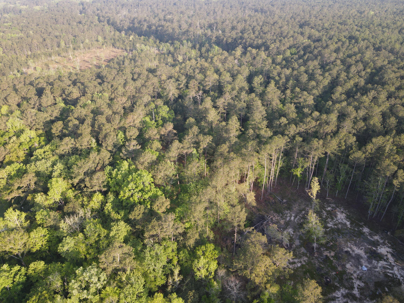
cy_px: 152
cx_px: 202
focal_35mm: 24
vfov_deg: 56.8
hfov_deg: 71.6
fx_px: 280
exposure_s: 1/15
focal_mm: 4.5
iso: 230
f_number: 2.8
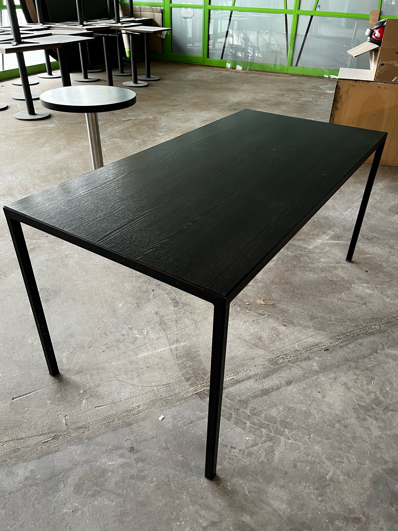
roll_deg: -0.6
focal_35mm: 26
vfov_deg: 67.3
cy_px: 266
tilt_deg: -34.8
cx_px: 199
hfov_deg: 53.0
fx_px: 399
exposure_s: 1/50
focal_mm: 5.1
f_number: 1.6
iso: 250
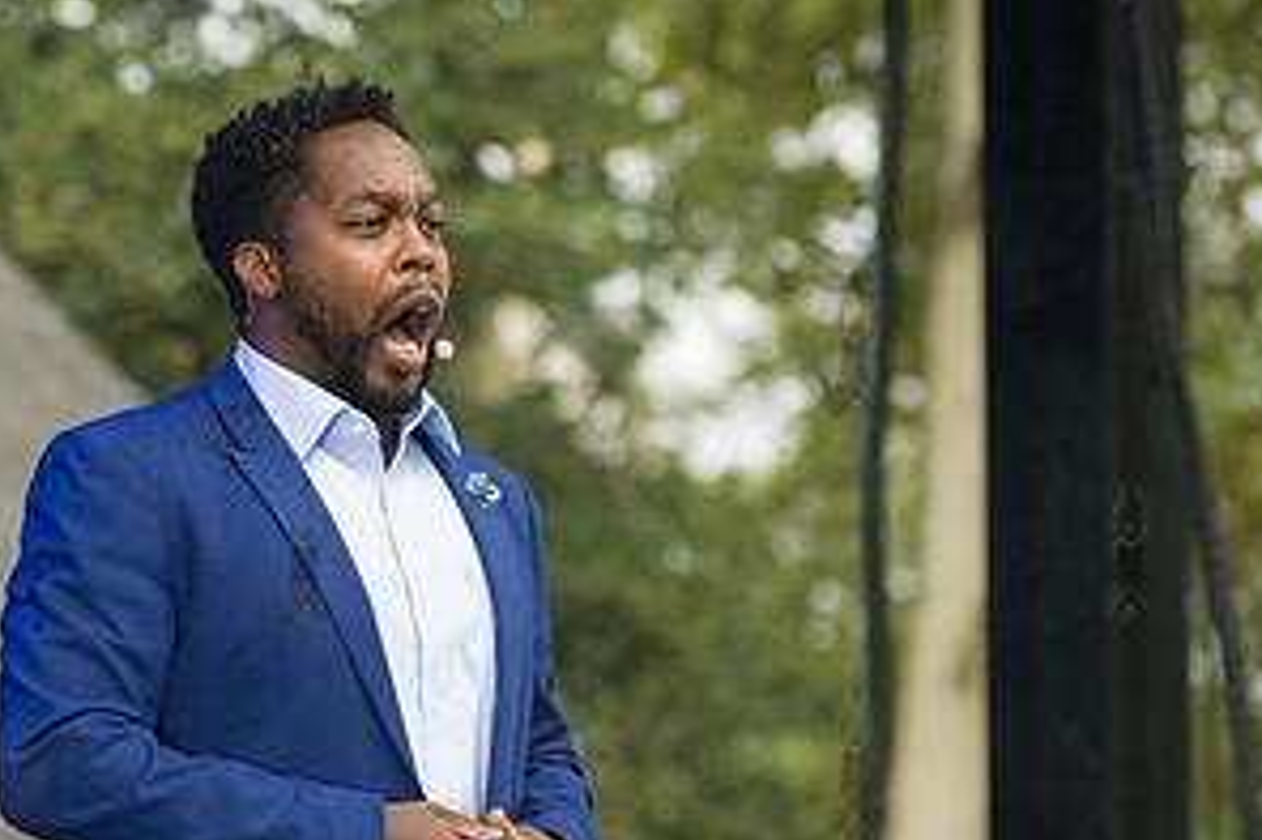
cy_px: 616
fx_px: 7918
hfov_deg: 9.1
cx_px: 424
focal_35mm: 226
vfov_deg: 6.1
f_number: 4
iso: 800
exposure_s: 1/200
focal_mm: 100
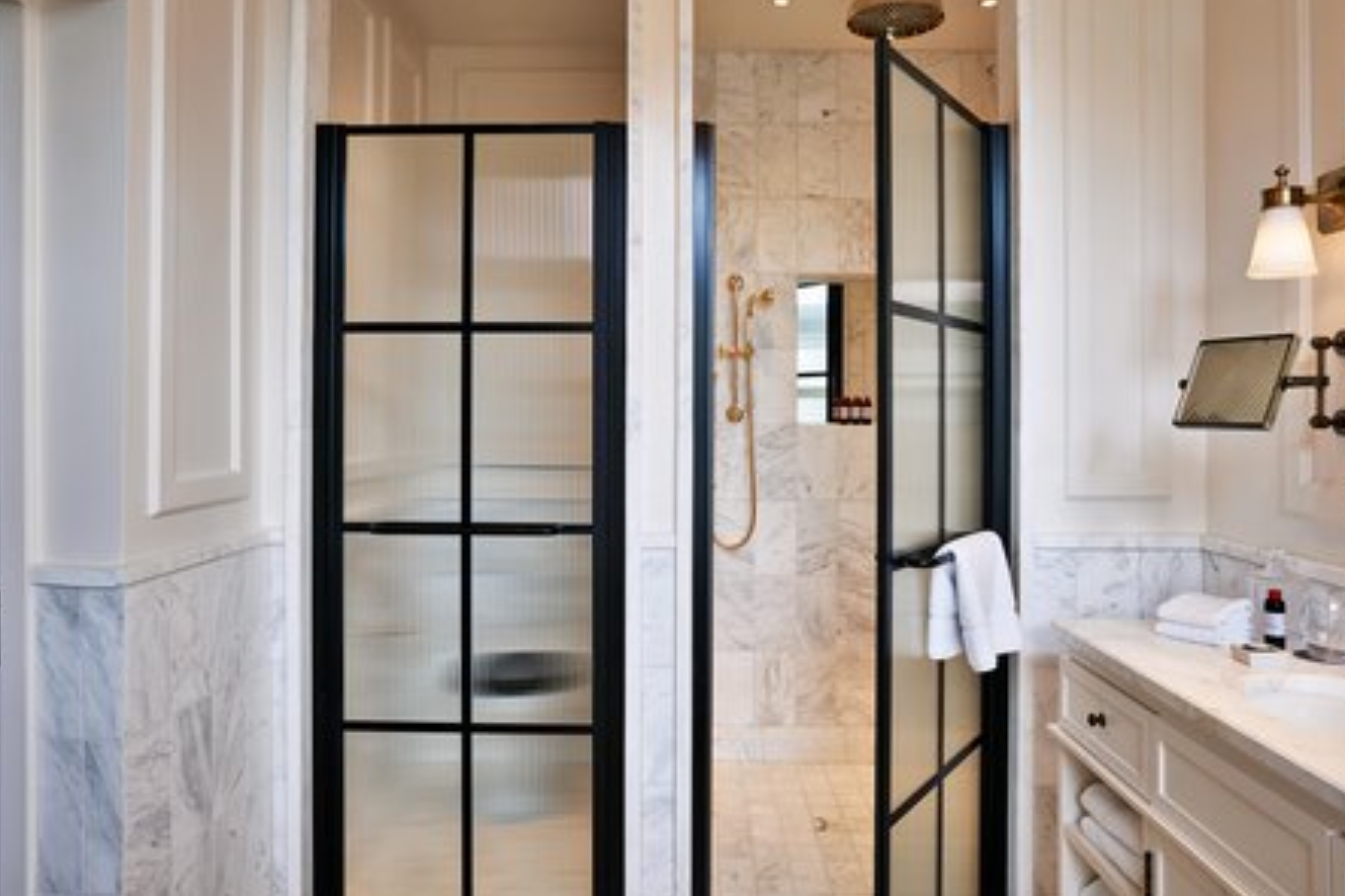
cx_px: 662
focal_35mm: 26
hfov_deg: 69.4
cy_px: 425
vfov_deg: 49.5
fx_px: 971
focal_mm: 24
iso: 100
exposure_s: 1/1.59
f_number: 11
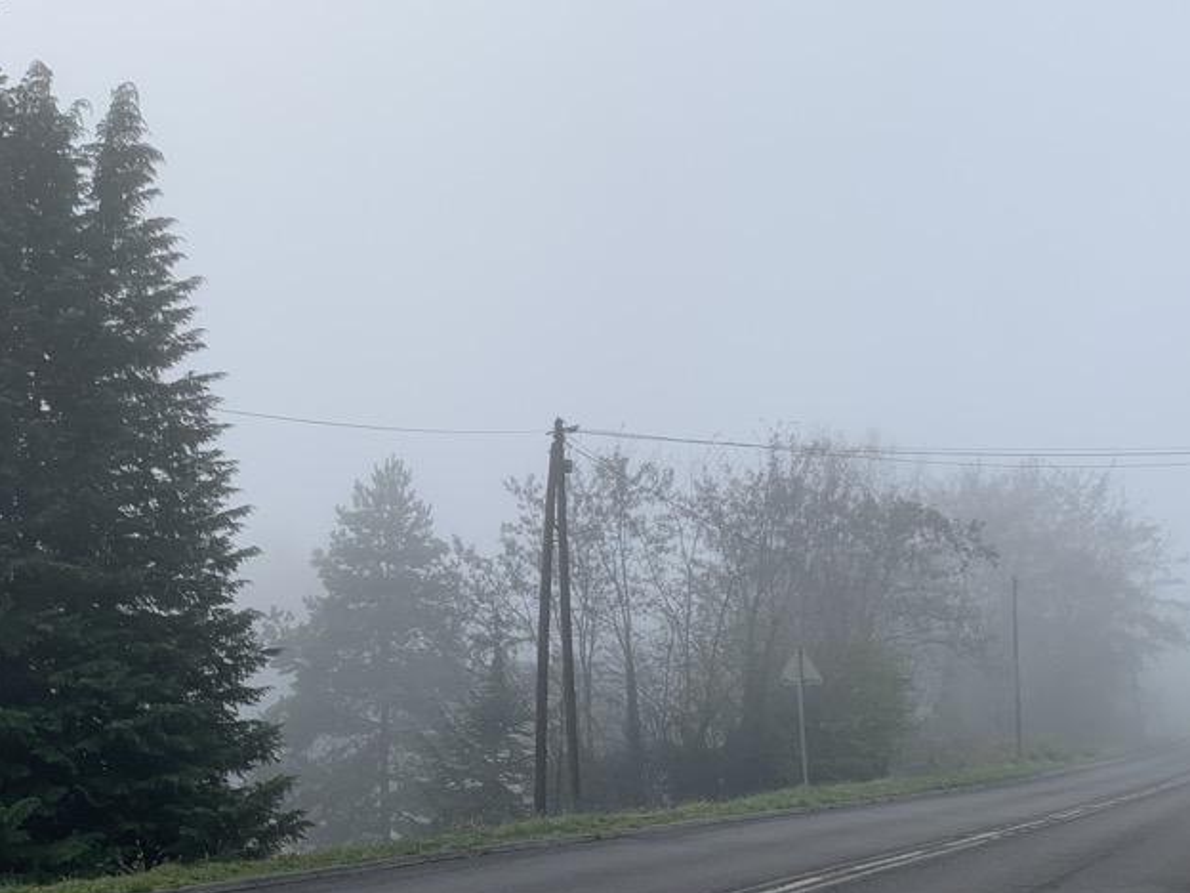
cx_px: 469
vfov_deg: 29.0
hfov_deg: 38.0
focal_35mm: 50
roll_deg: -1.8
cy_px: 553
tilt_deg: +7.4
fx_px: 1719
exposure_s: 1/320
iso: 25
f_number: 1.8
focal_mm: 4.25
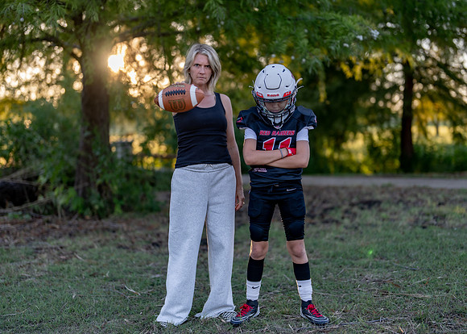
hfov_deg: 34.3
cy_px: 156
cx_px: 245
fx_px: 757
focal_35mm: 57
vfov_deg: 24.8
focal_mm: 50
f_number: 1.2
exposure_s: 1/500
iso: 100
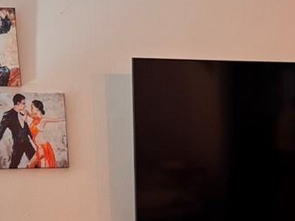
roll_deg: +1.1
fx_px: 988
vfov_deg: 12.3
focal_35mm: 116
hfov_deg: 16.7
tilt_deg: -12.4
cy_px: 300
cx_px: 282
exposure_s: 1/60
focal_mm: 6.76
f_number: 1.78
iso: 160
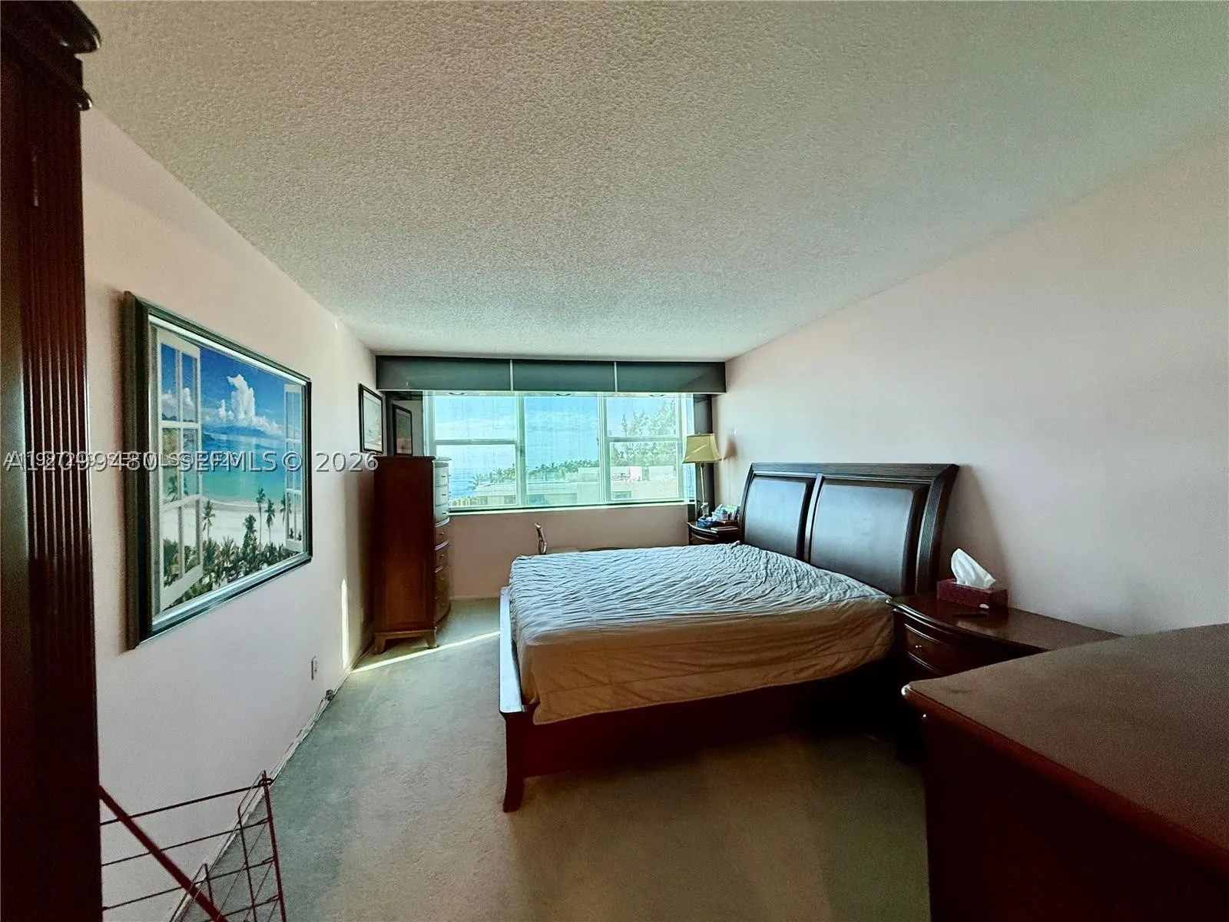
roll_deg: +2.0
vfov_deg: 85.7
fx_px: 497
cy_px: 461
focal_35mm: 14
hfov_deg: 102.1
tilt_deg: +1.7
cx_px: 614
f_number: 2.2
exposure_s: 1/60
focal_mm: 2.22
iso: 250
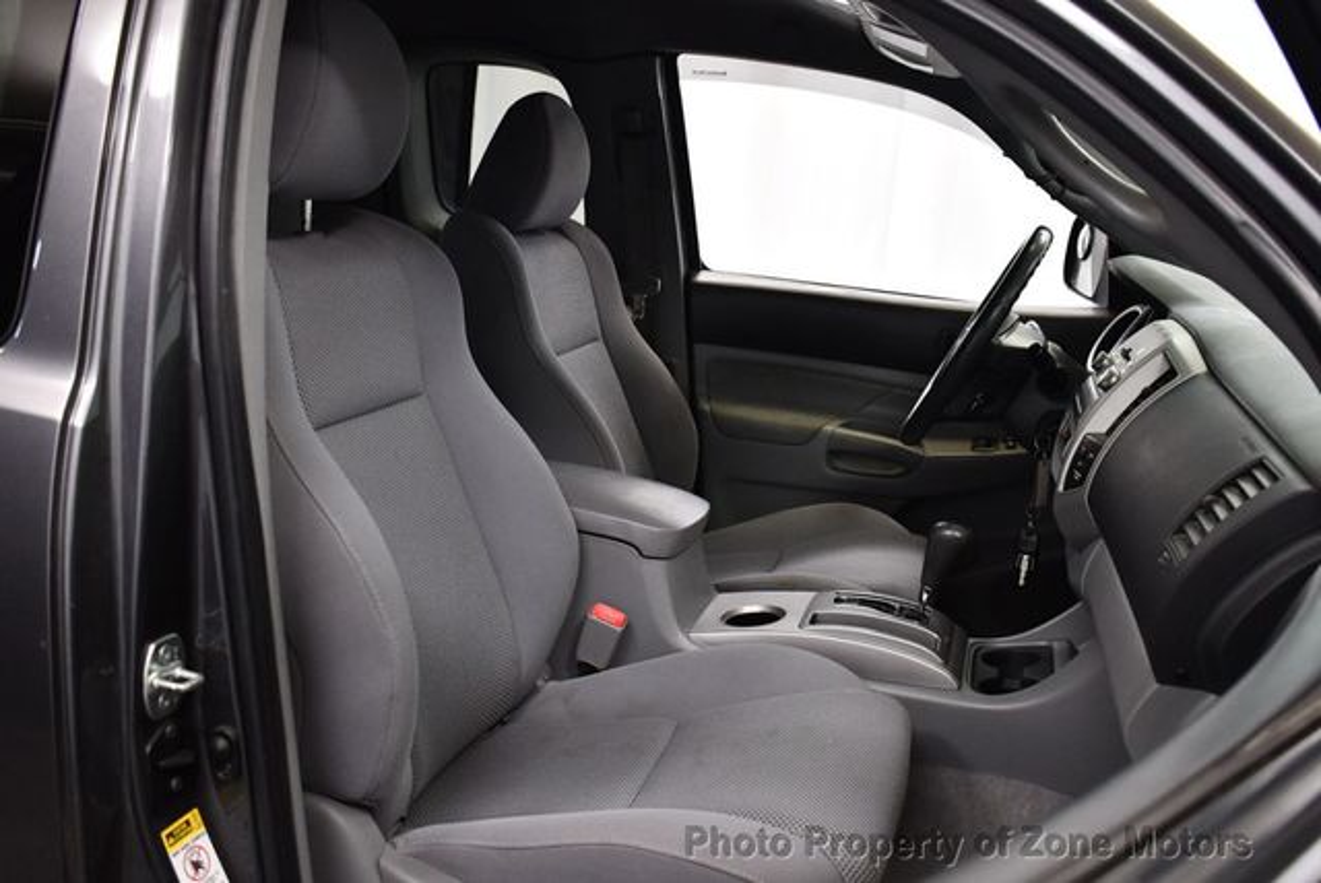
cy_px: 442
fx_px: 1322
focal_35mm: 36
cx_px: 660
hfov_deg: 53.1
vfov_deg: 36.9
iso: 1400
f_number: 3.5
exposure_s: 1/125
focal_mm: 18
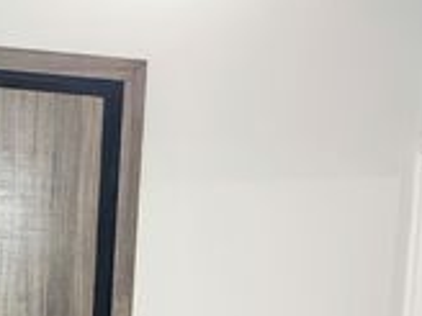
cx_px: 131
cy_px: 604
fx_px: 1097
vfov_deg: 14.1
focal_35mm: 90
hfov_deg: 21.7
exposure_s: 1/50
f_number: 1.69
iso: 1156
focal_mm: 7.01
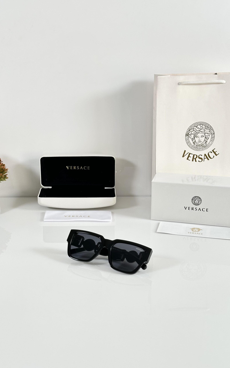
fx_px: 512
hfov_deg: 25.3
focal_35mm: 51
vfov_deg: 39.6
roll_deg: +0.3
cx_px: 100
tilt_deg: -18.1
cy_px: 184
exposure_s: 1/131
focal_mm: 6.86
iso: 80
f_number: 1.78
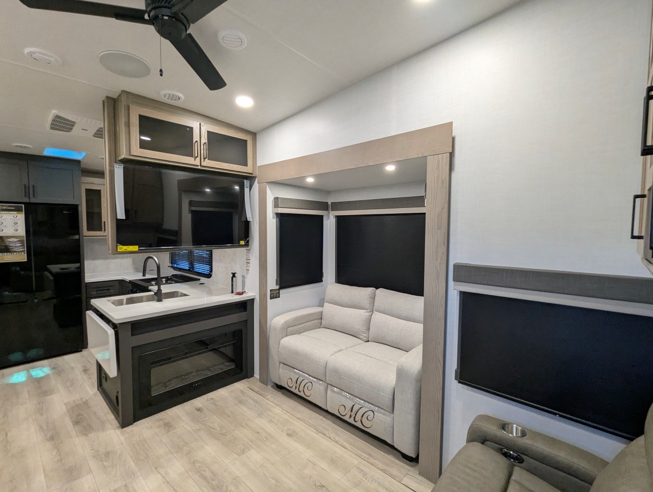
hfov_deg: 94.4
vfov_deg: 78.2
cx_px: 326
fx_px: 302
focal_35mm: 16
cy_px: 246
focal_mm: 2.35
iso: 239
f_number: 2.2
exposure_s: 1/55
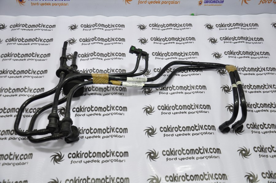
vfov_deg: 35.4
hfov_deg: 51.3
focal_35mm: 38
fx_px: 287
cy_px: 92
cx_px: 138
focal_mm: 25
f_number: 4.5
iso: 200
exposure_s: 1/40
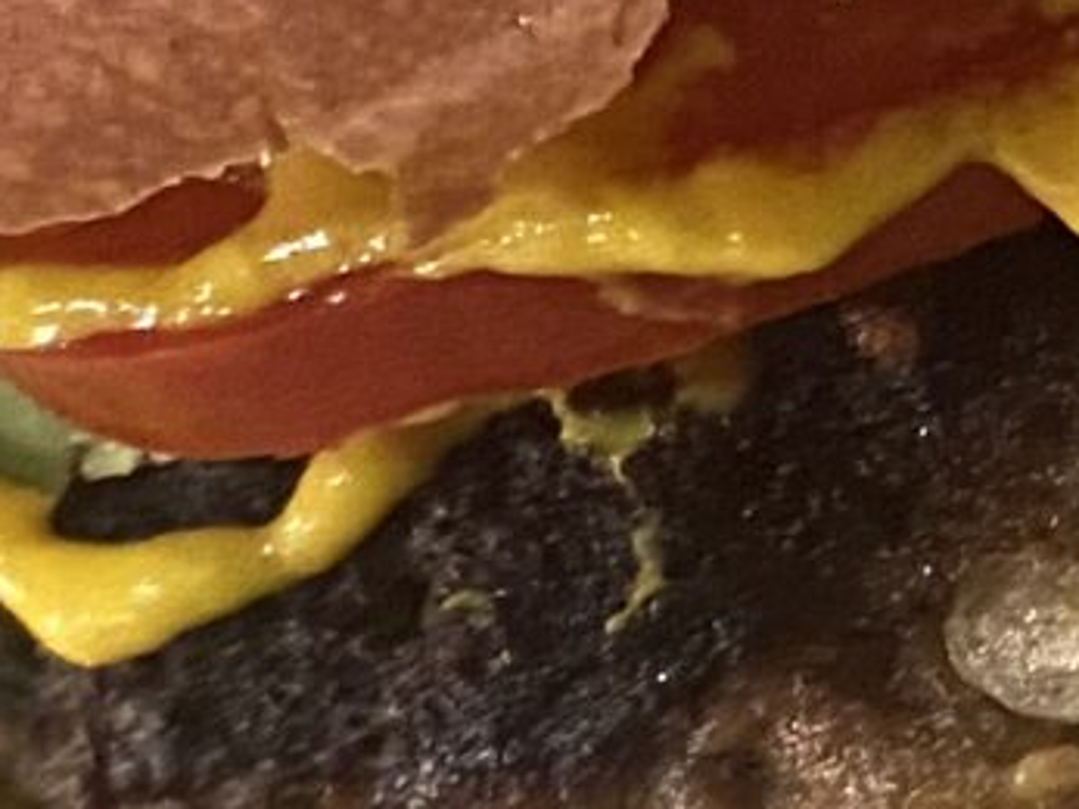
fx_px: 5983
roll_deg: +32.0
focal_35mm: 192
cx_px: 2055
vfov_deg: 7.7
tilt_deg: -41.7
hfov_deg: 9.7
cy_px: 311
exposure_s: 1/30
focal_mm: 4.25
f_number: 1.8
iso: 640
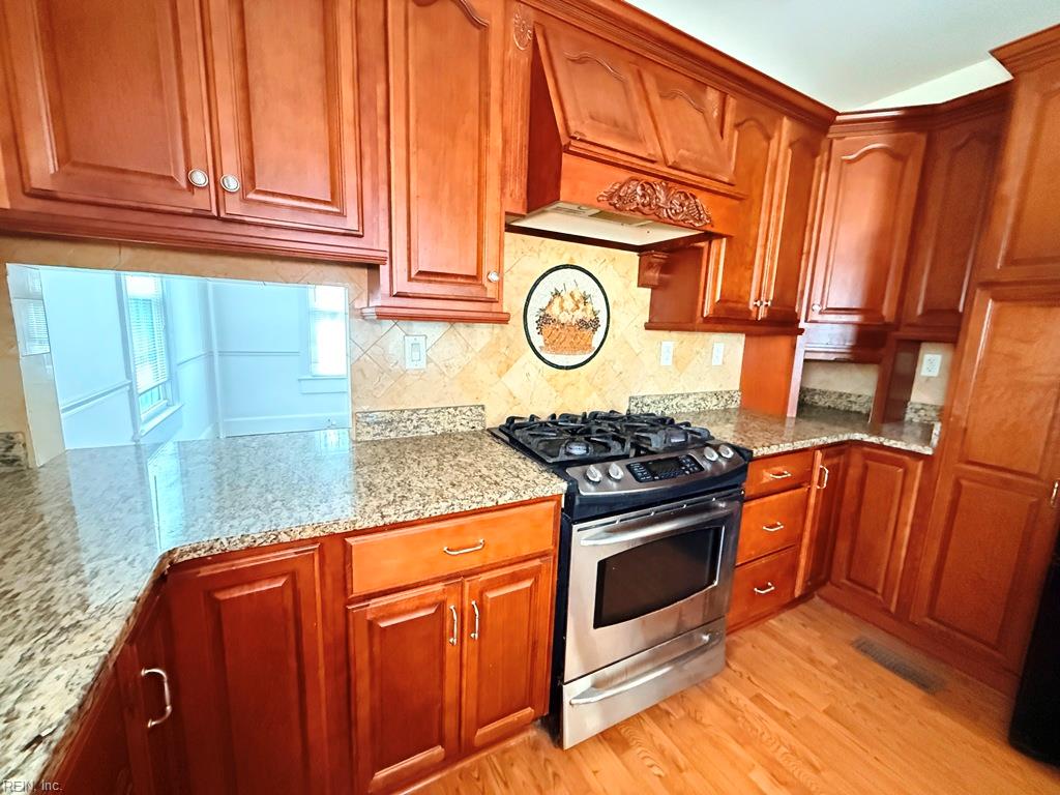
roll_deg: -2.3
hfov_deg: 102.1
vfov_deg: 85.7
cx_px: 530
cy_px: 398
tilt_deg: -9.4
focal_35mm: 14
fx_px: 429
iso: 1600
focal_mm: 2.22
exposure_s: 1/57
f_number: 2.2
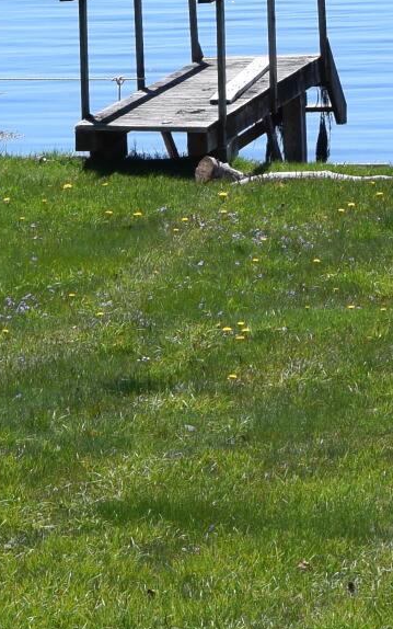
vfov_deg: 4.8
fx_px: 7531
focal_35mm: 440
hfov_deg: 3.0
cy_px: -226
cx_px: 564
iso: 200
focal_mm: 55
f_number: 10
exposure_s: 1/400
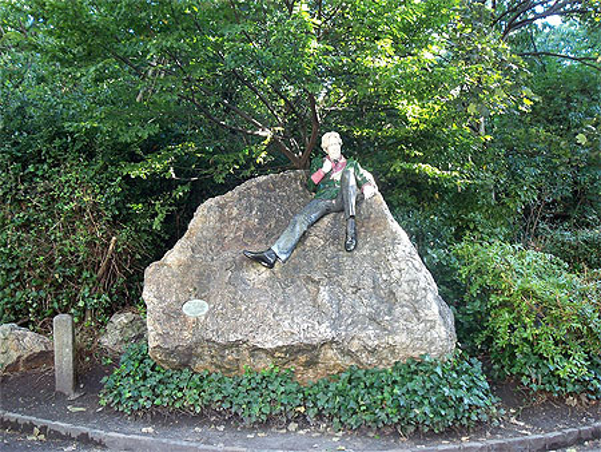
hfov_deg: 53.9
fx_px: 591
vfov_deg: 41.8
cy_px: 226
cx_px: 300
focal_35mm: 34
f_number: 2.9
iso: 160
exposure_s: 1/30
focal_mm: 5.7
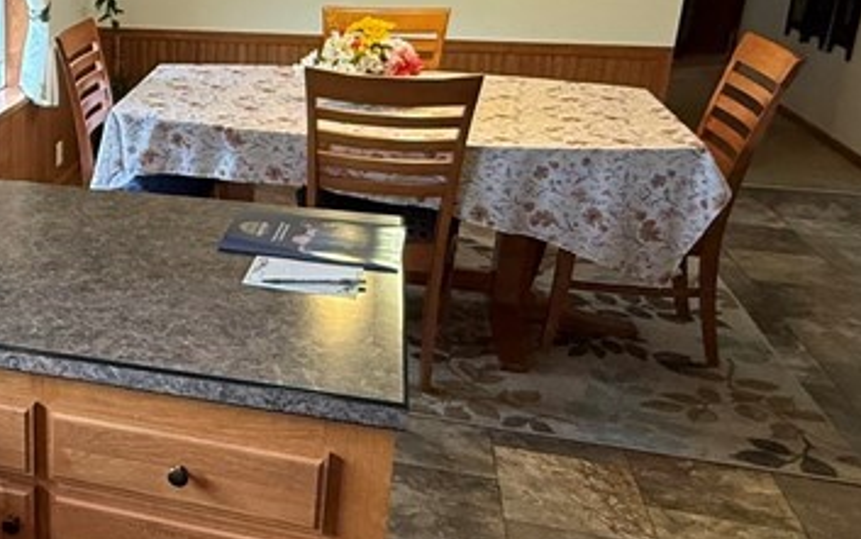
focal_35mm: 43
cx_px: -7
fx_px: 1009
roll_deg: +1.5
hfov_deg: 40.3
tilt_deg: -17.5
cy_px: 180
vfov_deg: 29.7
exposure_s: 1/120
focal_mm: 2.22
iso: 400
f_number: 2.2
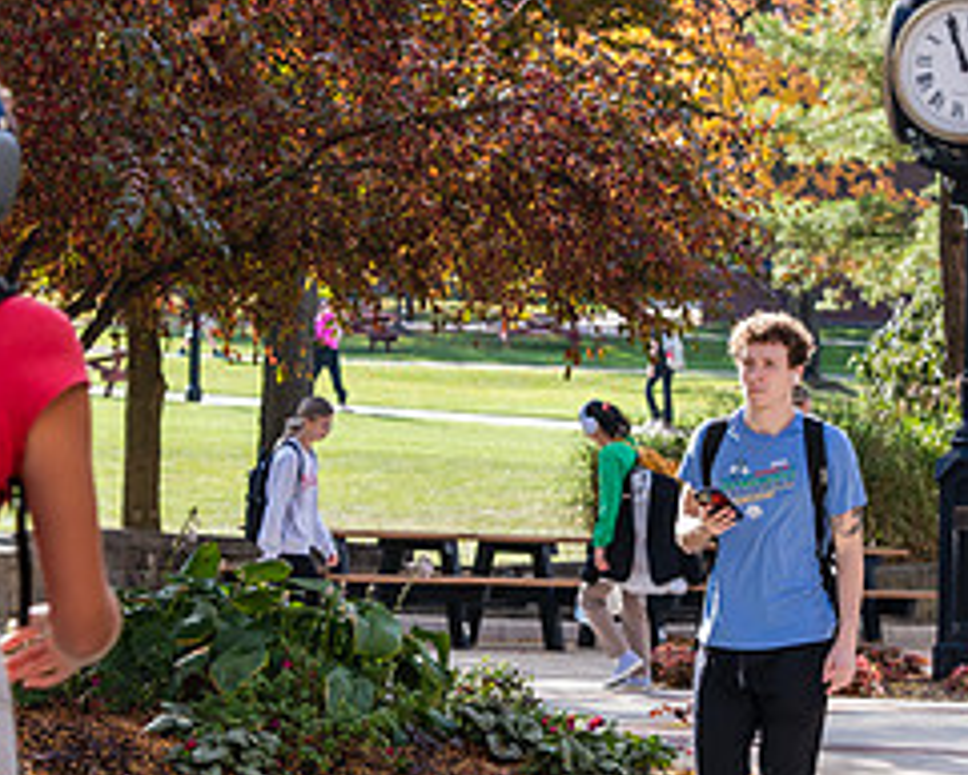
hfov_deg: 8.5
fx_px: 6477
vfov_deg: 6.8
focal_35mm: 226
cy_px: 383
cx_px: 582
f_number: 7.1
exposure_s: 1/250
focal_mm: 100
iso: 400
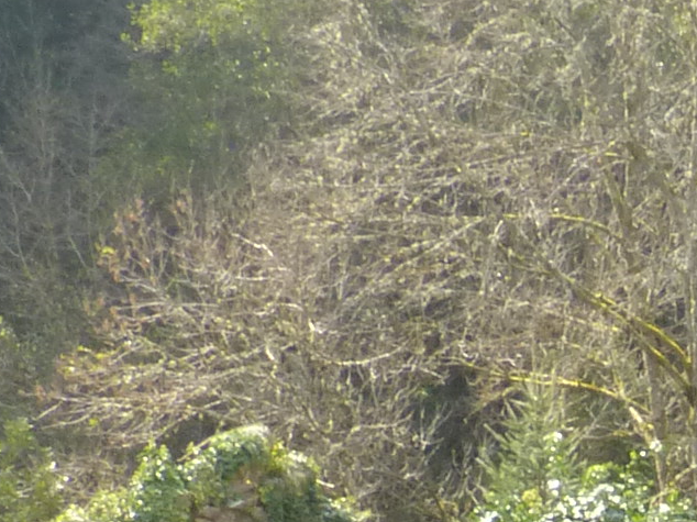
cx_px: 1092
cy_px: 1106
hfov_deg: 9.0
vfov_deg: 6.7
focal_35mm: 213
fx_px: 4287
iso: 125
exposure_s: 1/60
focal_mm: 6.5
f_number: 7.1
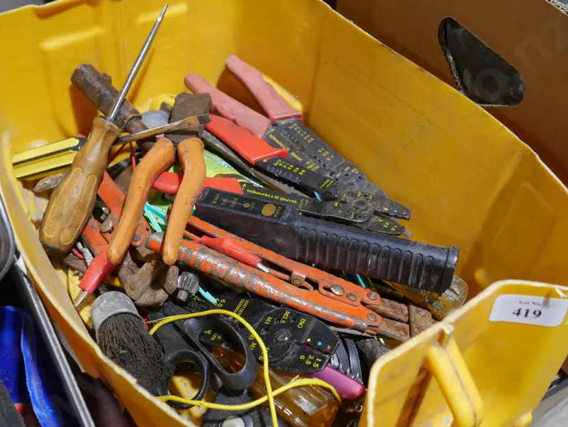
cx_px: 285
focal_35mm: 45
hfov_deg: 42.1
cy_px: 238
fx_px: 739
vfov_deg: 32.2
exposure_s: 1/60
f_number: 4
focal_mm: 18
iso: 500
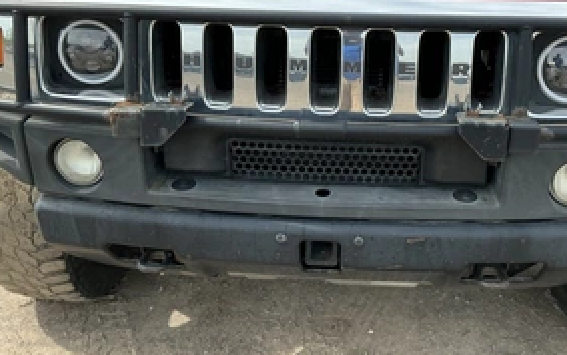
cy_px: 118
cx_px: 339
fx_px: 649
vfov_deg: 30.3
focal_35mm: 42
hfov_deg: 46.9
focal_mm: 3
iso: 25
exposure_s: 1/442
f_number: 1.8
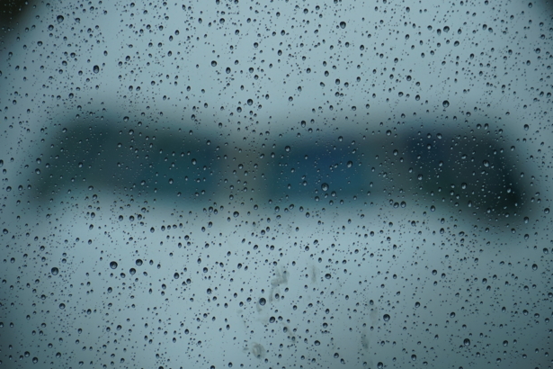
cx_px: 290
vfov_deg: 3.5
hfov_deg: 5.3
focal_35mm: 390
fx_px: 5990
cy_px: 216
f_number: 6.3
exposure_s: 1/350
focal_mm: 200
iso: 160
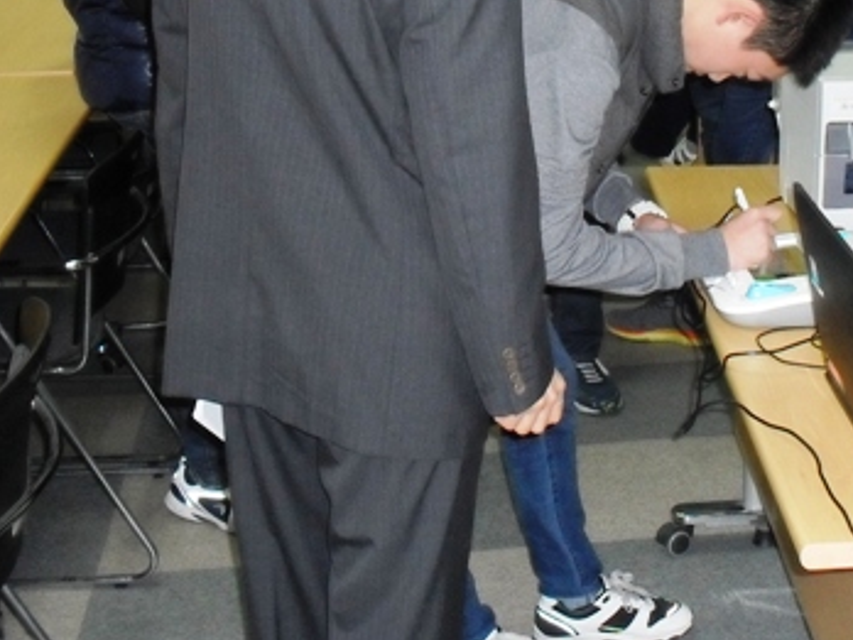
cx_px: 639
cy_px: 154
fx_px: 1651
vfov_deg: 21.7
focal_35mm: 67
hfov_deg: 28.5
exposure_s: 1/45
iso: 240
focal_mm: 6.3
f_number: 3.2
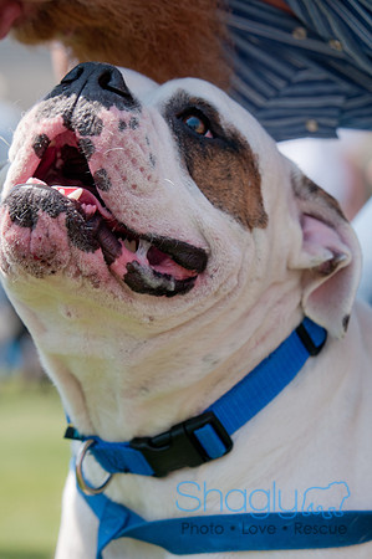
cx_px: 186
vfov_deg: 15.9
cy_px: 280
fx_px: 2004
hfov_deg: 10.6
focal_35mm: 129
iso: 200
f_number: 5.6
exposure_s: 1/500
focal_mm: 86
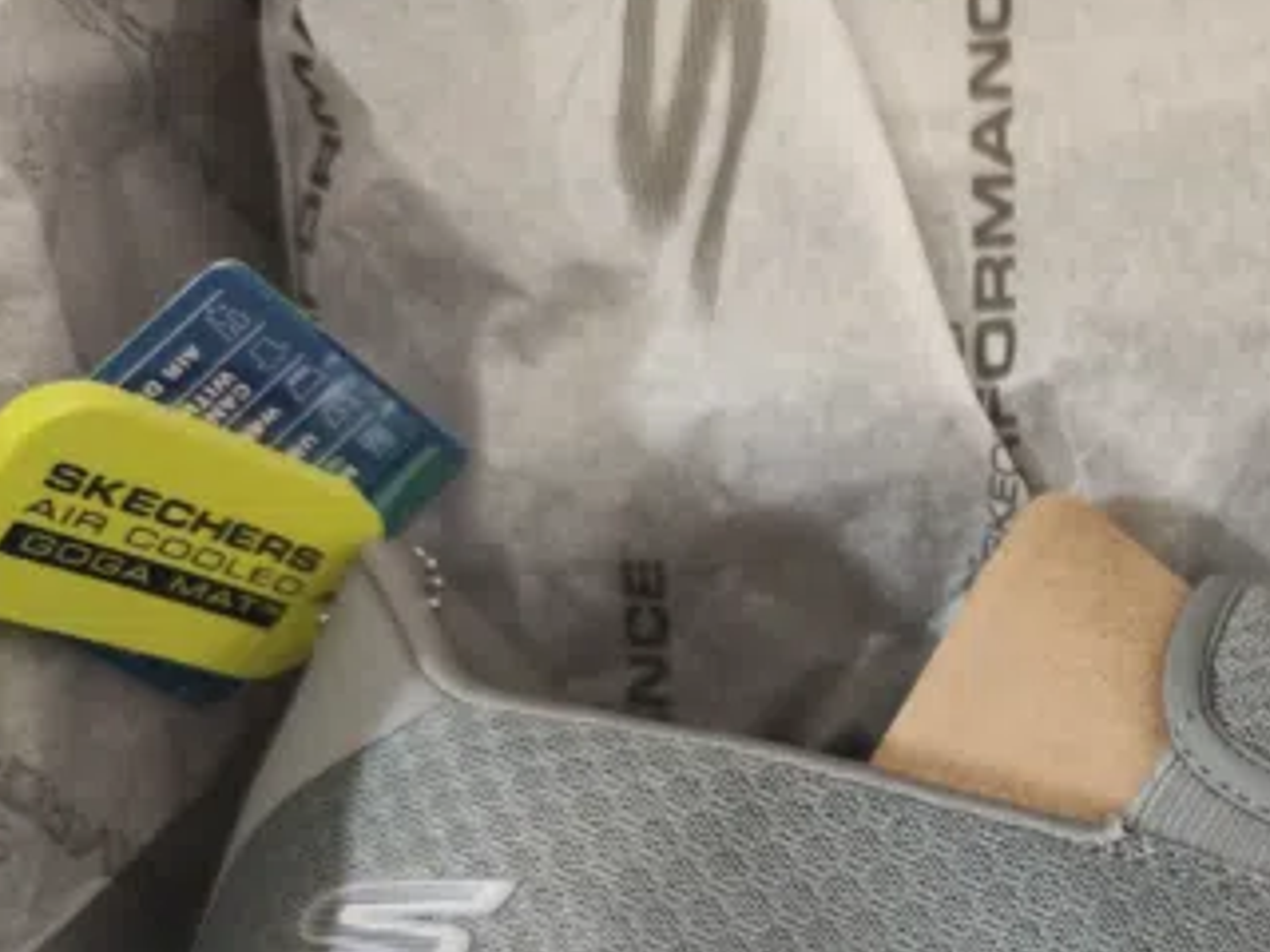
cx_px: 1171
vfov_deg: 31.0
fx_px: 1688
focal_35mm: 46
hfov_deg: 38.1
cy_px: 702
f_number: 1.69
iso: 1826
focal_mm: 7.01
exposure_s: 1/40
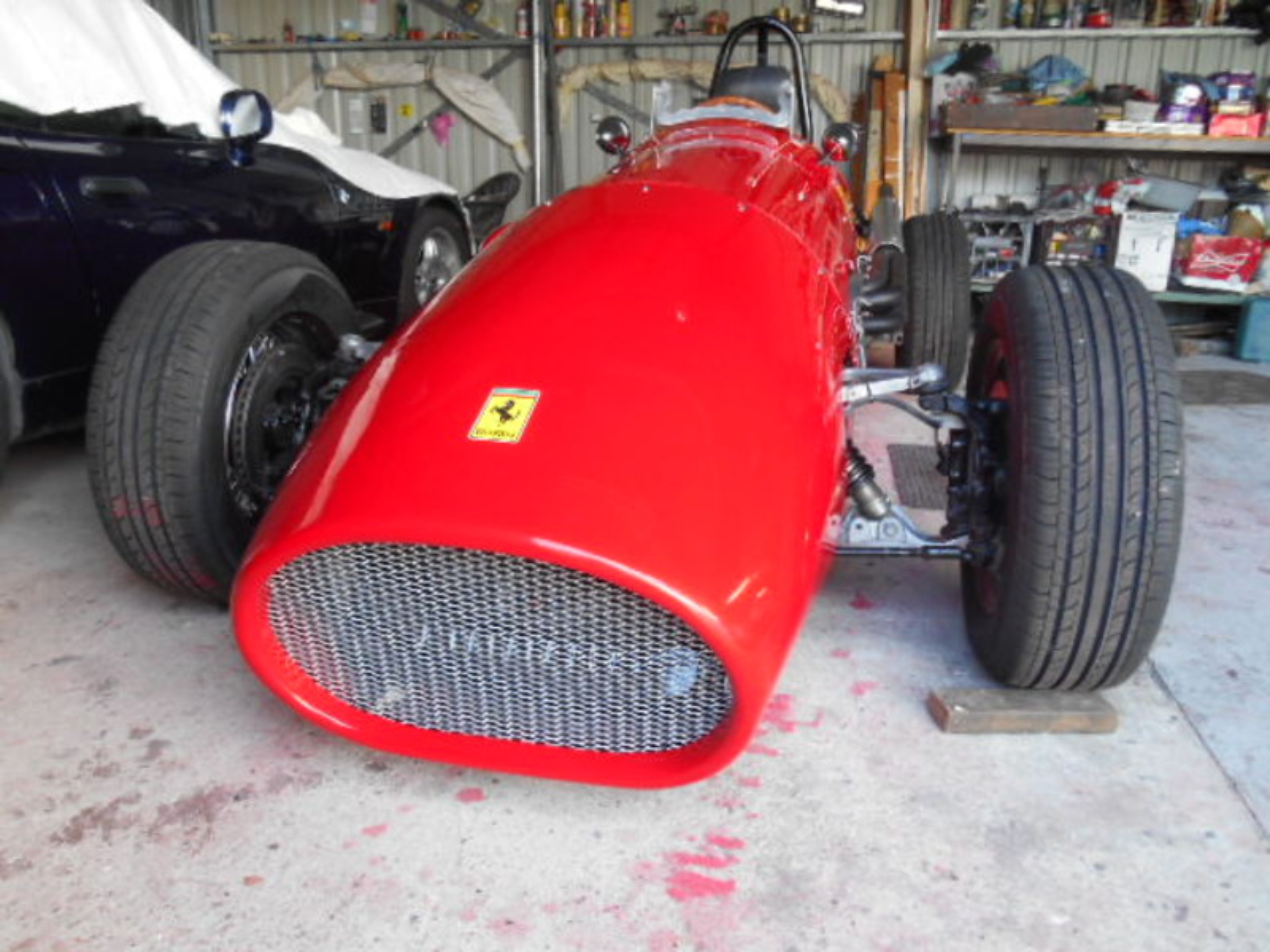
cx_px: 635
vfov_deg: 53.1
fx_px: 954
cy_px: 476
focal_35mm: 26
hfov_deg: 67.3
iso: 180
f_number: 3.4
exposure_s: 1/30
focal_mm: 4.7
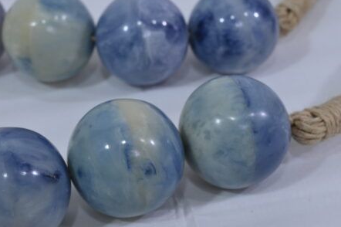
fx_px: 681
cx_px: 165
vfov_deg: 18.9
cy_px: 109
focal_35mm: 72
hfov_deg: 28.1
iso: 640
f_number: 9
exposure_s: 1/125
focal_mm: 53
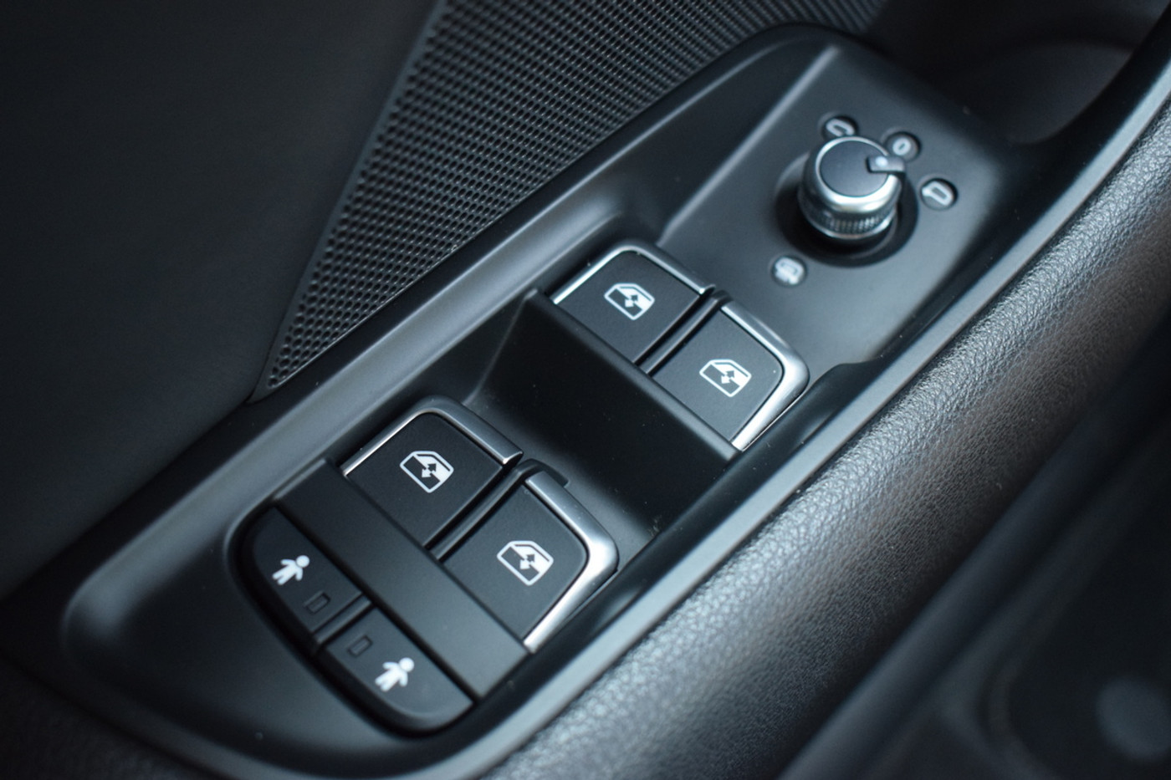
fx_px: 1268
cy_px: 390
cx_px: 586
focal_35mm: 39
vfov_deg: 34.2
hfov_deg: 49.6
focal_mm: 26
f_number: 4
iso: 2500
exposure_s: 1/60
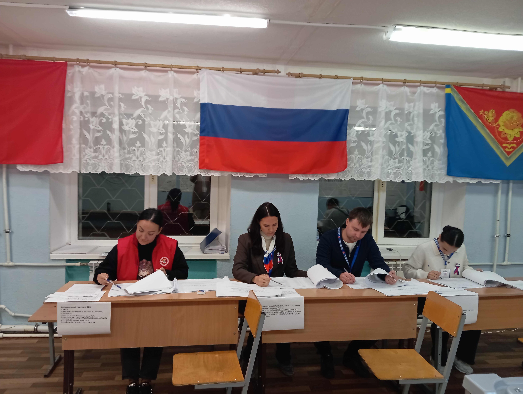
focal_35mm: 28
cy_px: 197
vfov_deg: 49.9
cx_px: 262
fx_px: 424
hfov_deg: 63.4
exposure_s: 1/33.3
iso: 328
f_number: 1.8
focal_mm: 4.22
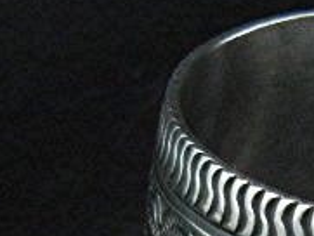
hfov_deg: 8.1
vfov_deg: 6.1
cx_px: 444
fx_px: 2178
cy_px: 392
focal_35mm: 240
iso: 800
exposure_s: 1/30
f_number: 8.2
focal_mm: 12.2
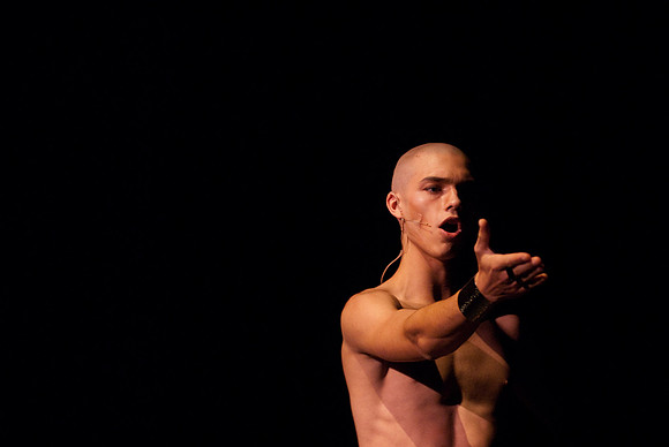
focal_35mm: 150
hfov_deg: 13.7
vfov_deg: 9.2
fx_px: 2790
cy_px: 224
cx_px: 334
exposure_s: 1/50
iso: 1000
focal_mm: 100
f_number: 2.8
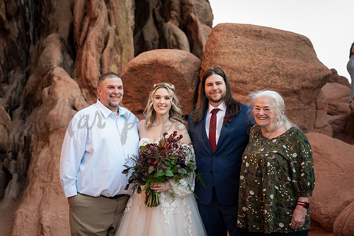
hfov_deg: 39.6
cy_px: 118
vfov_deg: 27.0
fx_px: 491
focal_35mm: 50
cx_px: 177
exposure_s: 1/160
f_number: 3.5
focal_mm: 50
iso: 250
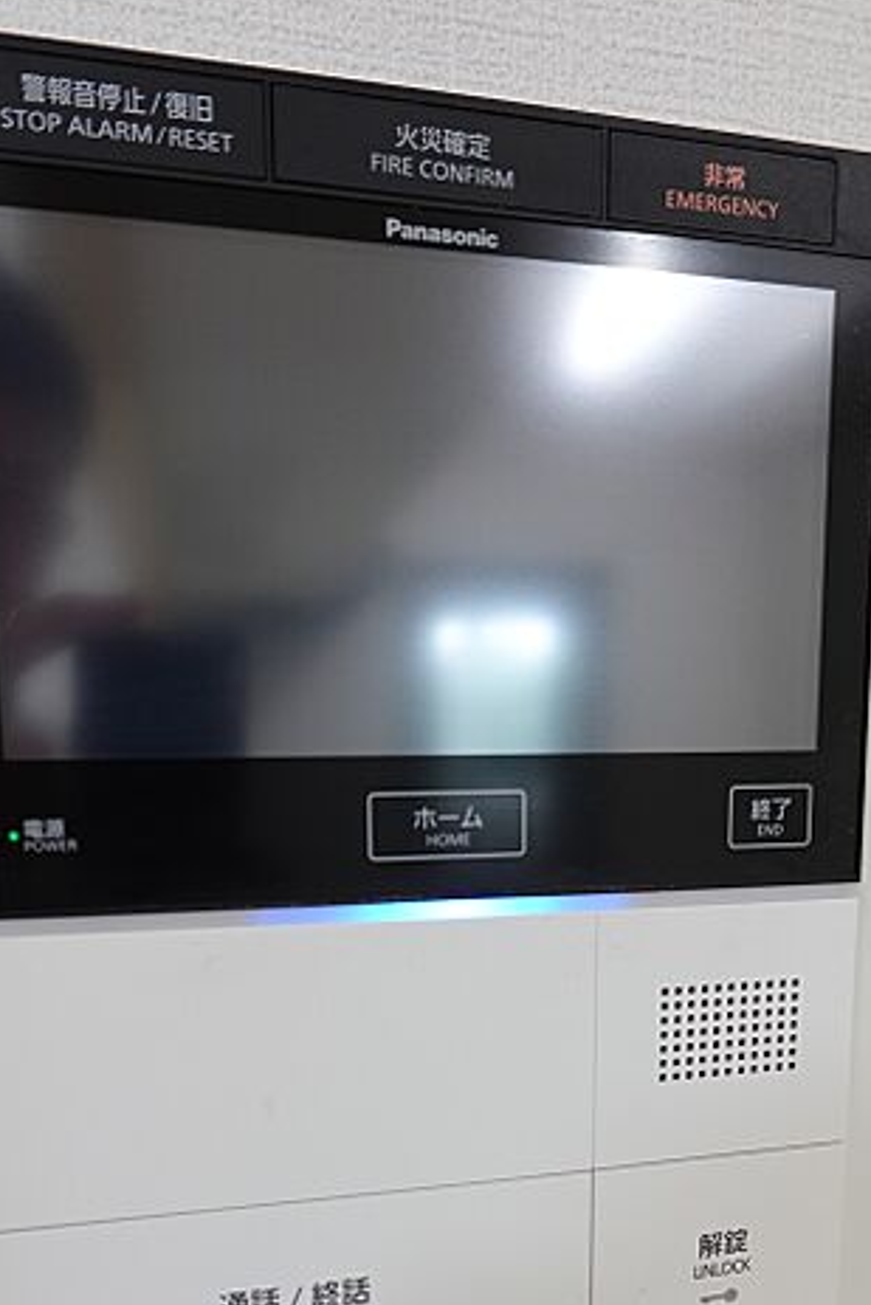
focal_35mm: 29
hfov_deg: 45.0
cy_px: 905
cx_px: 426
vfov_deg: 61.5
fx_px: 1052
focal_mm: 7.6
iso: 320
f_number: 2
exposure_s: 1/80
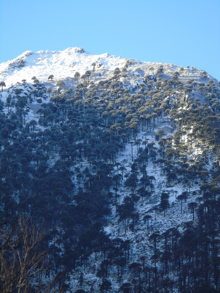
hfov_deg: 3.6
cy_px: 146
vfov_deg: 4.8
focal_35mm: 417
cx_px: 110
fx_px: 3534
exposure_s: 1/125
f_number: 5.3
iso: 100
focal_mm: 74
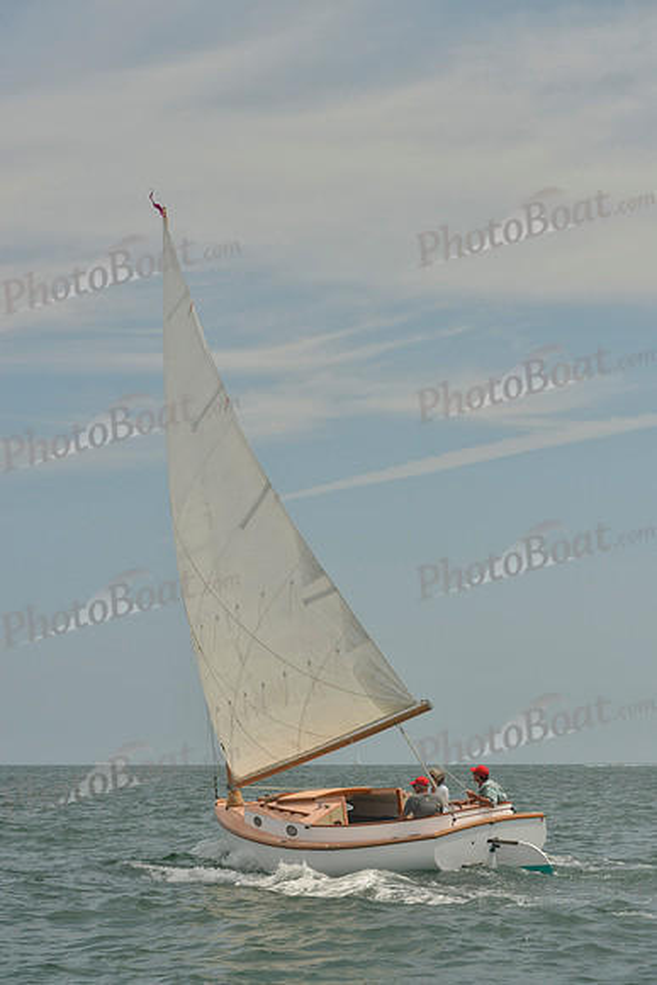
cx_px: 328
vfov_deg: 28.8
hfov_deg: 19.5
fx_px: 1915
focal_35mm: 70
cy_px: 492
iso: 400
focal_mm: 70
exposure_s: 1/800
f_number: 8
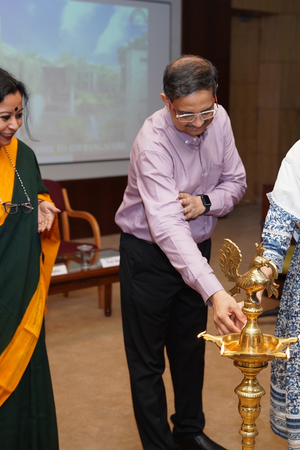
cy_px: 224
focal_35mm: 64
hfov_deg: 21.2
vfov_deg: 31.4
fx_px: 800
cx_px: 191
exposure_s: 1/160
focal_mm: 42
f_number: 3.2
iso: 320
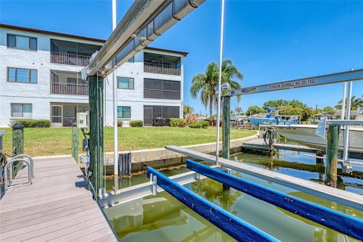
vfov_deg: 73.8
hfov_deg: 96.7
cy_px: 121
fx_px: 161
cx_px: 182
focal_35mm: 16
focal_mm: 16
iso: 100
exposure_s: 1/500
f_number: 7.1
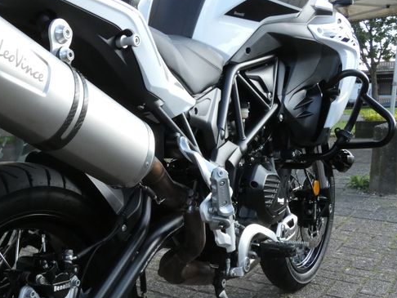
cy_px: 176
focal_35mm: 50
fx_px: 574
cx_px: 147
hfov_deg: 37.9
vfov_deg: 29.1
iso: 800
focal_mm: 6.8
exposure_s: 1/800
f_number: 4.5
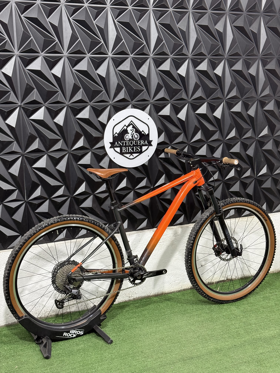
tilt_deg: -9.9
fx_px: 518
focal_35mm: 48
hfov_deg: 30.3
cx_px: 140
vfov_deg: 39.7
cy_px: 186
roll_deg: +0.0
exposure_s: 1/60
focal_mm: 6.76
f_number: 1.78
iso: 200
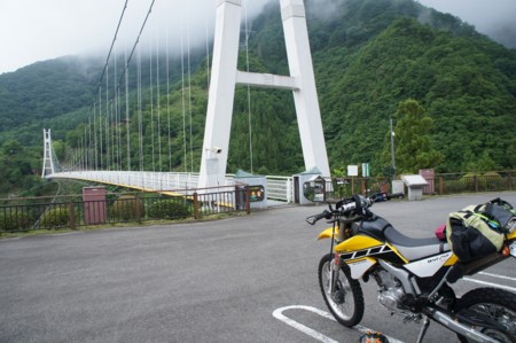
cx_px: 258
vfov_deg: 47.8
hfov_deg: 67.4
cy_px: 172
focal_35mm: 27
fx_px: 387
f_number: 5
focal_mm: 18
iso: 200
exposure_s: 1/250
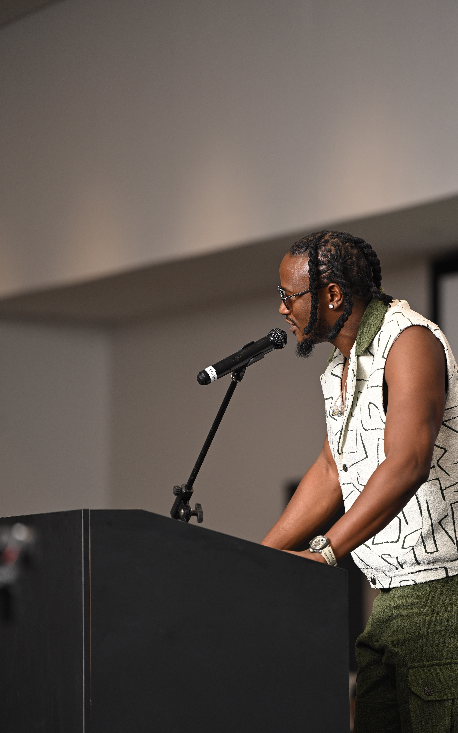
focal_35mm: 254
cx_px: 297
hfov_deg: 5.2
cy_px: 457
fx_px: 5073
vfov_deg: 8.3
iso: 320
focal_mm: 200
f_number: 2.8
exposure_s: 1/200
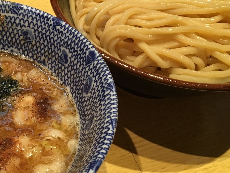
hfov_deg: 37.0
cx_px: 49
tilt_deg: -45.6
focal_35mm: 50
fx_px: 332
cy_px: 91
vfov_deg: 29.1
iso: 125
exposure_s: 1/30
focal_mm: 4.15
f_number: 2.2
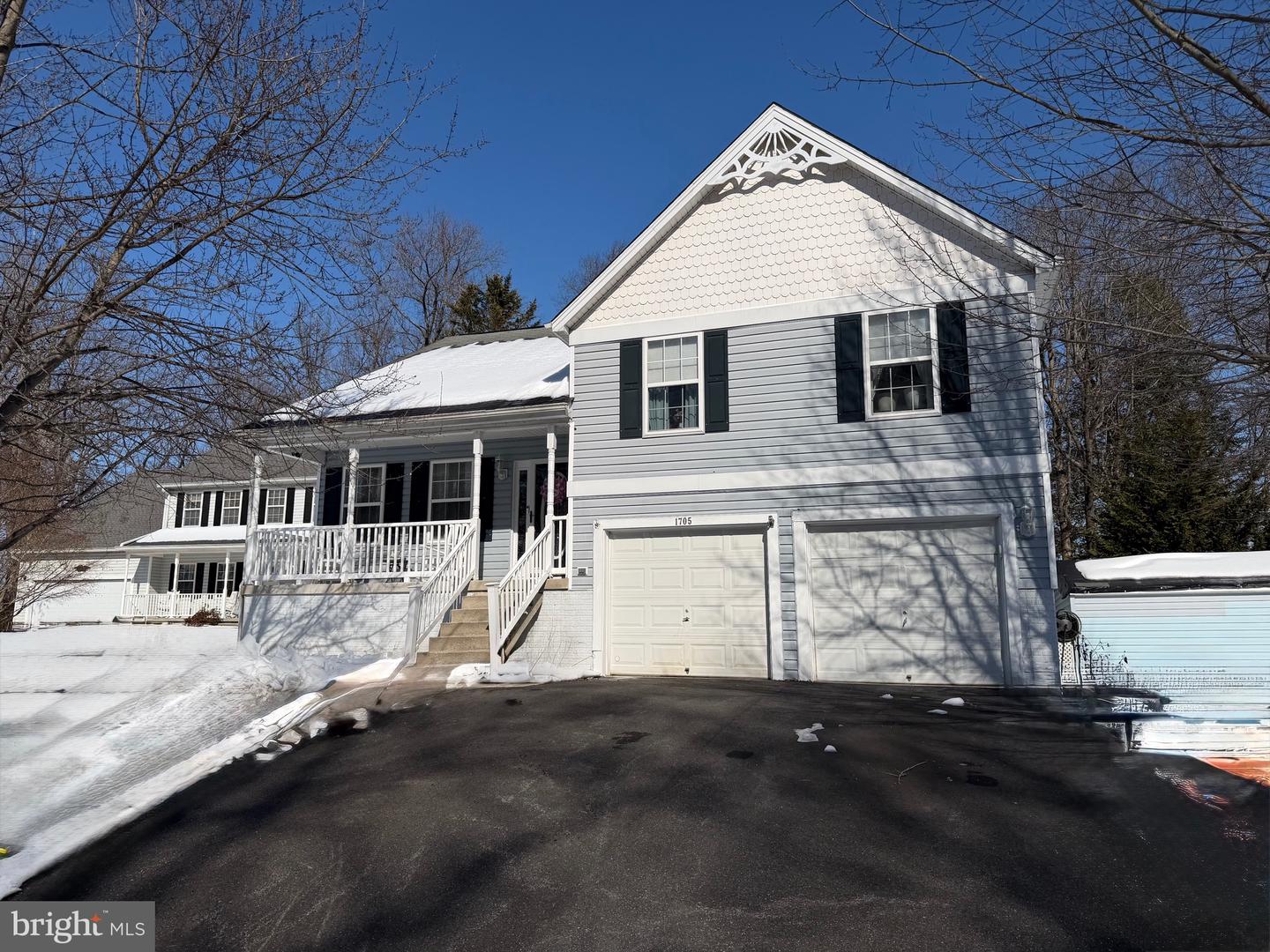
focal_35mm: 24
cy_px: 476
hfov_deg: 71.6
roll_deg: +0.6
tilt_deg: +10.5
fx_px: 881
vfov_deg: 56.8
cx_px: 635
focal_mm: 6.76
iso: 80
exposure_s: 1/14286
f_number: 1.78
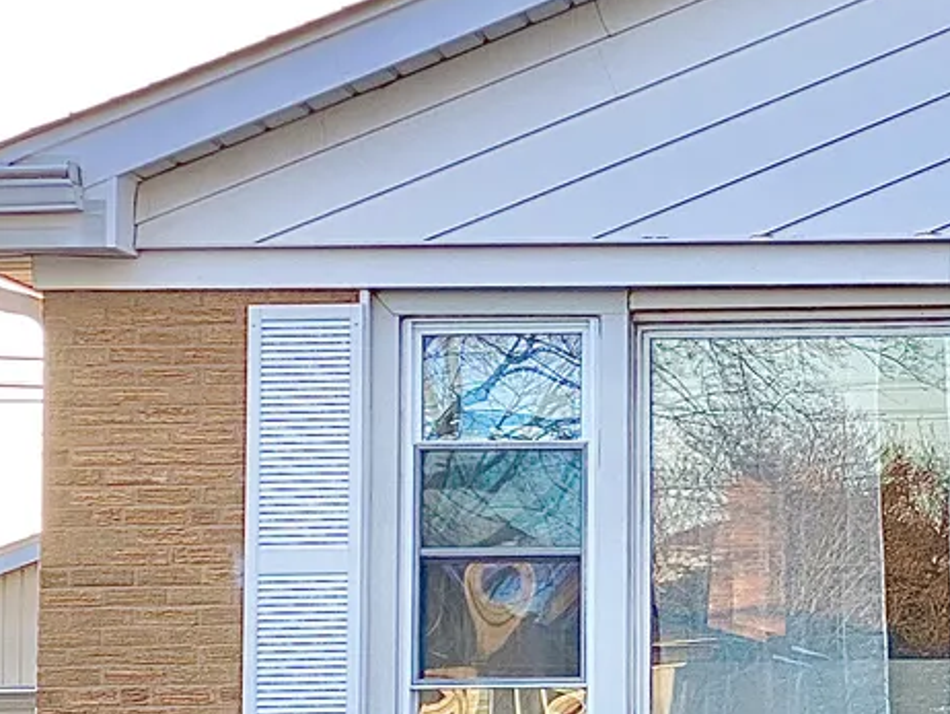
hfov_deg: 11.8
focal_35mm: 162
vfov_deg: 9.2
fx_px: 4448
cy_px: 414
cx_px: 1295
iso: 32
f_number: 2
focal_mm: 6
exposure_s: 1/122
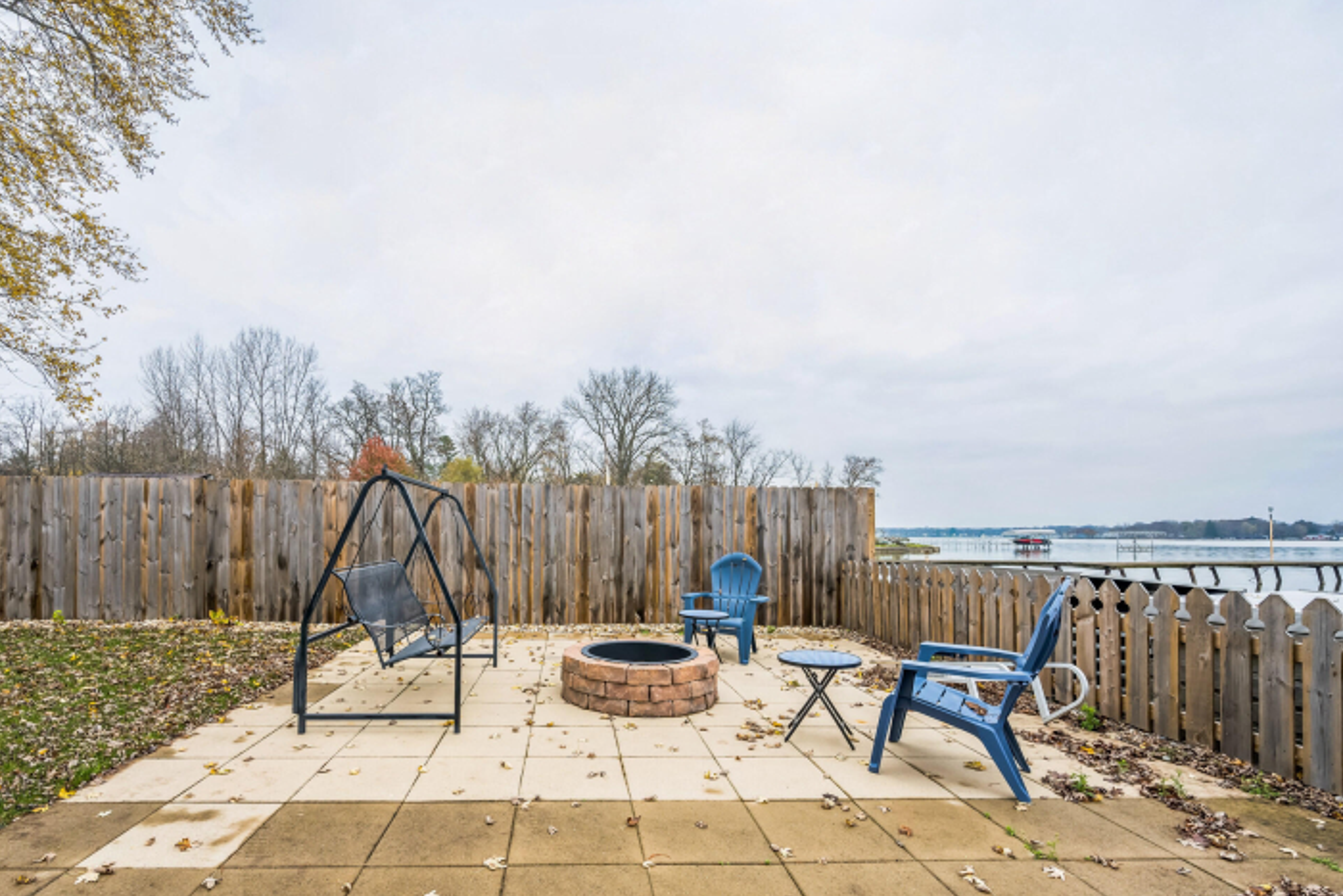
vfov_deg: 77.3
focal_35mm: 15
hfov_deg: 100.3
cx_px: 650
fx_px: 560
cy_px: 464
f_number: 8
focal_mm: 14
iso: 200
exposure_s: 1/60
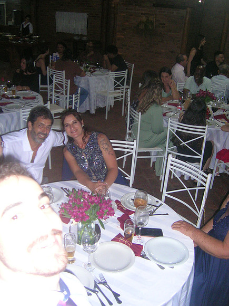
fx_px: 309
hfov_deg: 40.7
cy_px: 153
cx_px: 114
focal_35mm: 35
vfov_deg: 52.6
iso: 197
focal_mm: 5.4
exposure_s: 1/60.1
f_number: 2.8
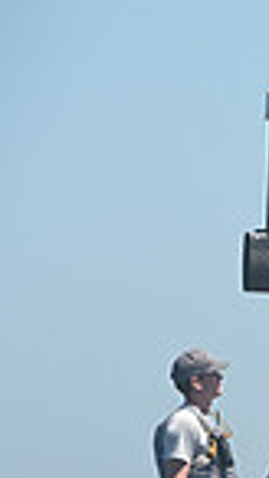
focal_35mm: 563
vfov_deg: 3.8
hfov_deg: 2.1
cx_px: 948
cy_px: 552
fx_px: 7147
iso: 320
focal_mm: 135
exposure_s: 1/1000
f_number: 6.3
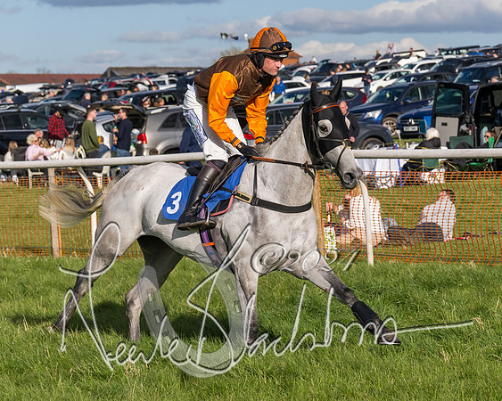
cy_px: 174
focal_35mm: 167
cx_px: 289
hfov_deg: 11.6
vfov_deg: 9.3
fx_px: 2476
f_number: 5
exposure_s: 1/3200
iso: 400
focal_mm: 73
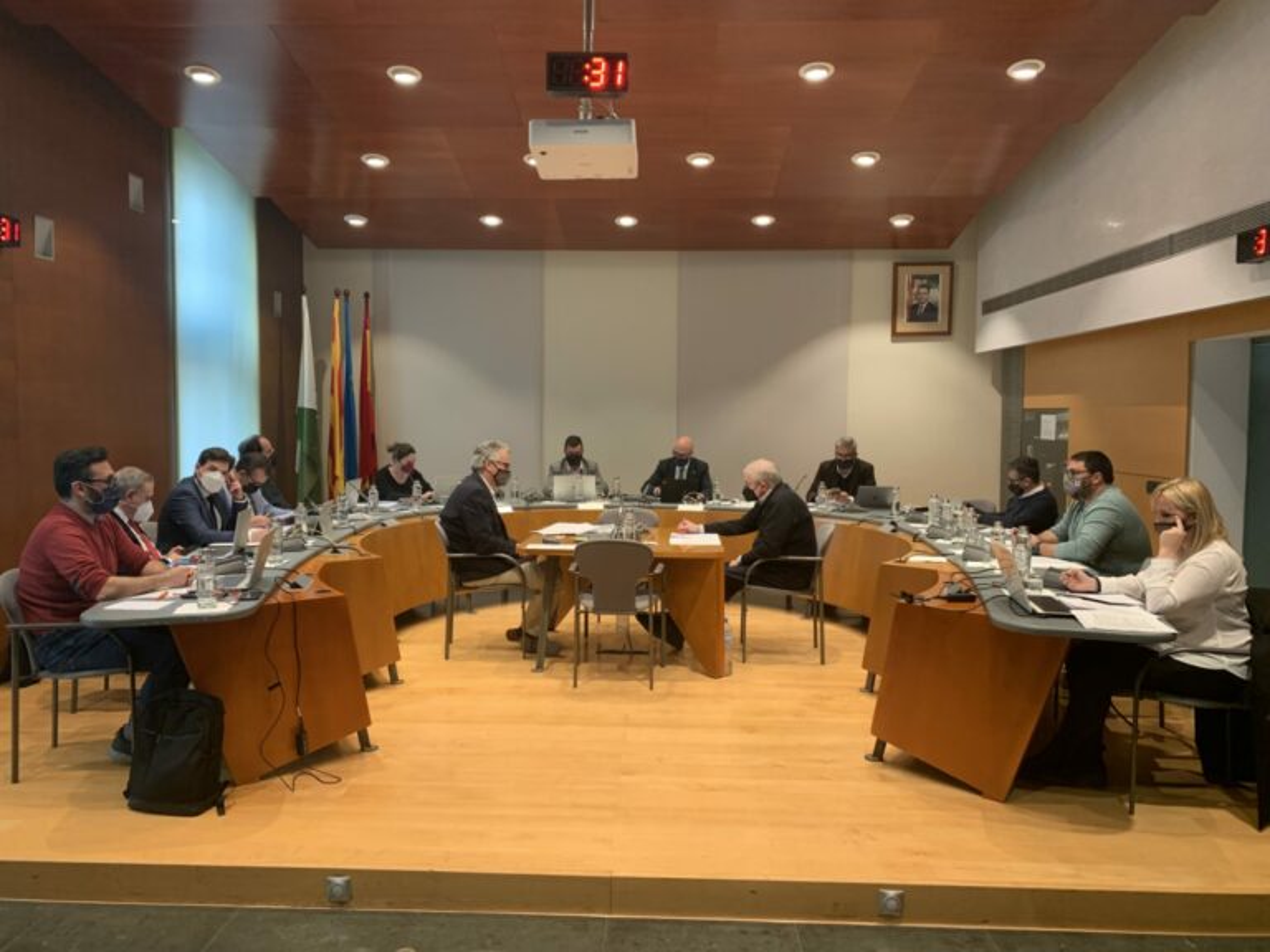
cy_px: 476
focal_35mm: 26
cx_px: 635
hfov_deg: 67.3
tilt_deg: -6.1
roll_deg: -1.2
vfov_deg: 53.1
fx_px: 954
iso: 100
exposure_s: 1/60
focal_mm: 4.25
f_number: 1.8
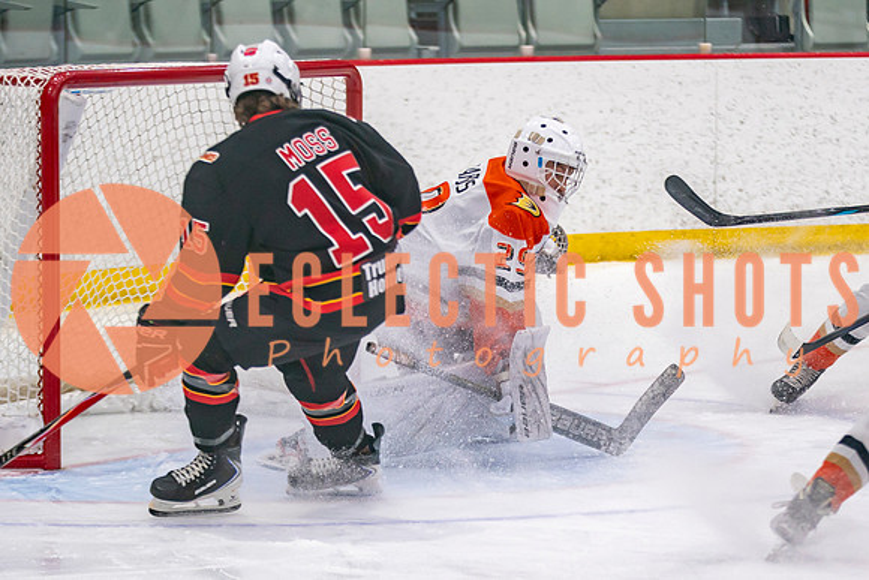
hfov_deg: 9.2
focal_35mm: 223
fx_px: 5374
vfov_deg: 6.2
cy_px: 432
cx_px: 541
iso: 800
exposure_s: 1/640
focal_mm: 123
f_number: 2.8
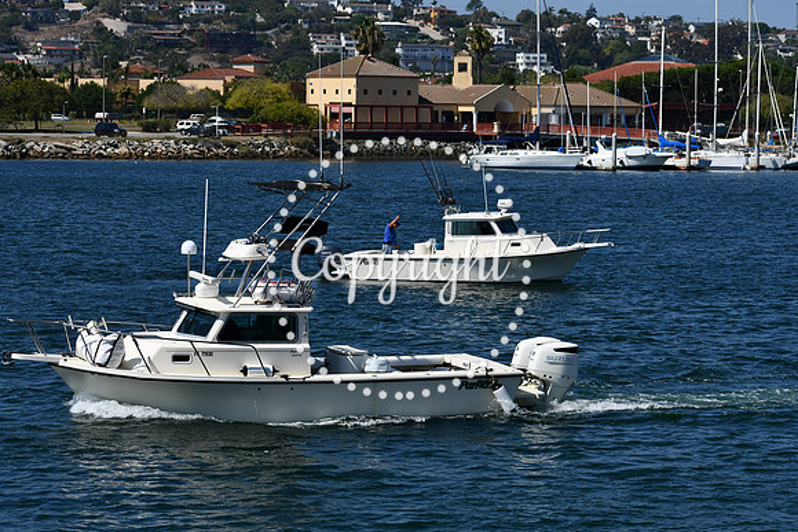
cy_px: 266
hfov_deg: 16.1
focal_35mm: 127
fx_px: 2816
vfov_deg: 10.8
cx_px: 399
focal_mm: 85
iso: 100
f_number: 9
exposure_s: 1/640
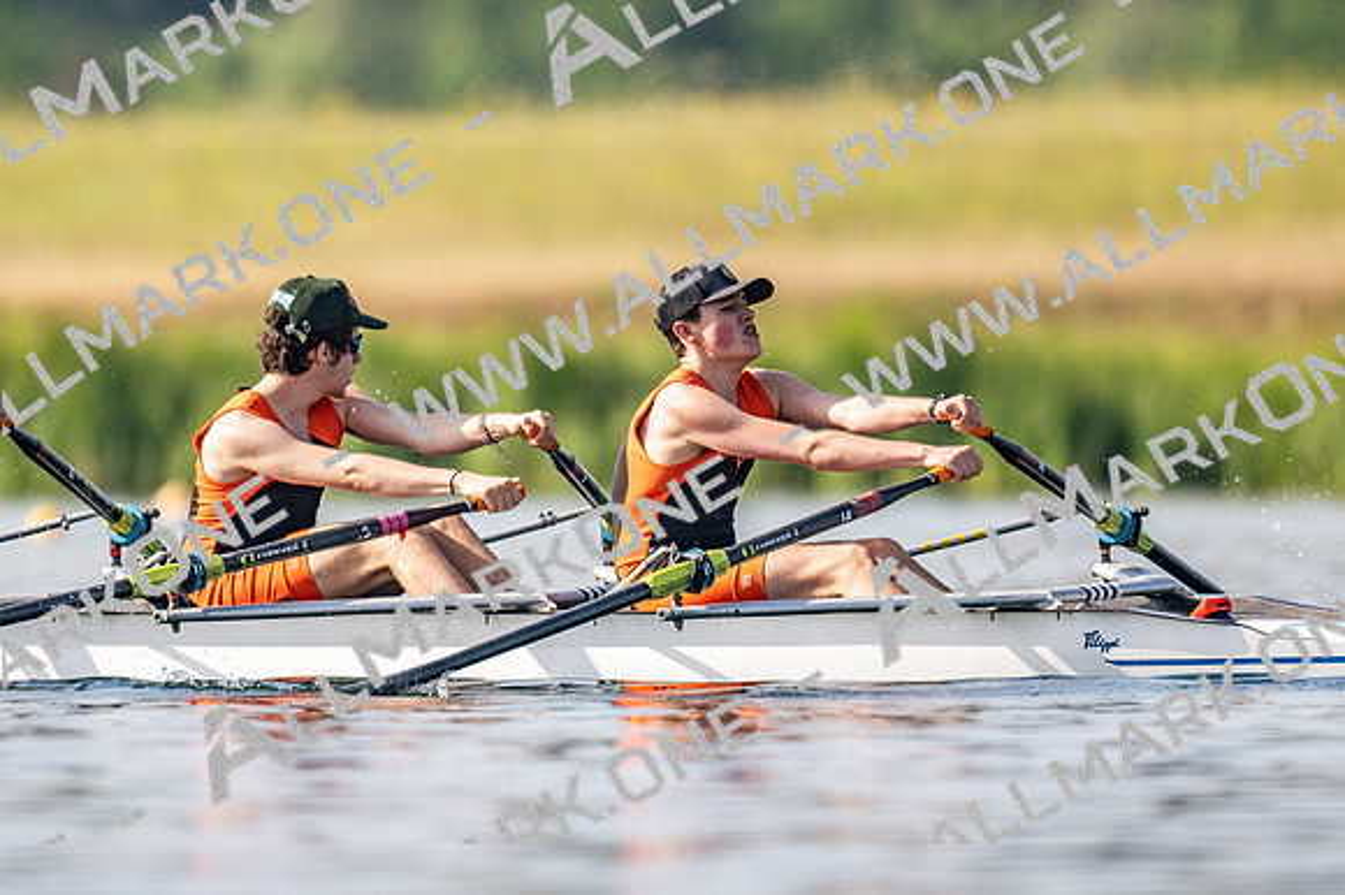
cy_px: 448
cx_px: 672
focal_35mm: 900
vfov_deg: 1.5
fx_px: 33605
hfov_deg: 2.3
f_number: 4
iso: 180
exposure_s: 1/2500
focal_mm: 600
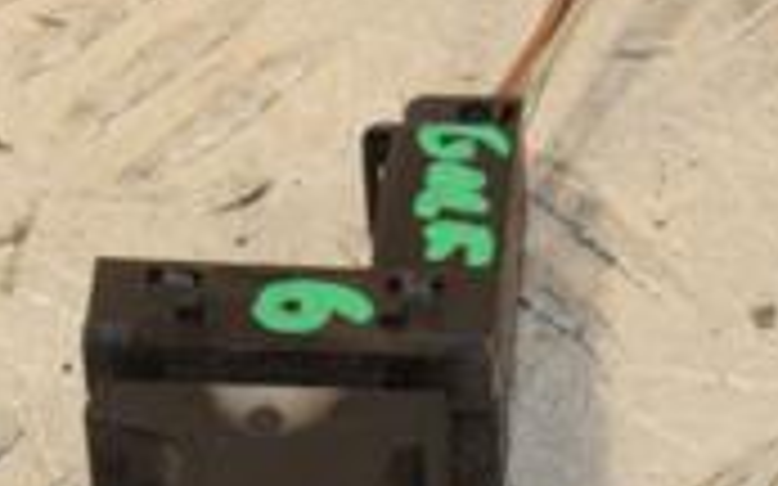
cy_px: 292
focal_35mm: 424
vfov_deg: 3.1
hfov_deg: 5.0
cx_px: 535
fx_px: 8987
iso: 800
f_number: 9
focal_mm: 80
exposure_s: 1/200
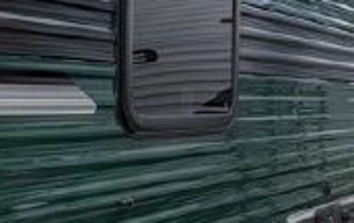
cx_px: -74
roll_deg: +1.3
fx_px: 667
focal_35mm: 69
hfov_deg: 26.4
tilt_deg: -1.5
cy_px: 155
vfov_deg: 18.9
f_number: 2.2
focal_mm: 2.22
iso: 25
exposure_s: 1/770
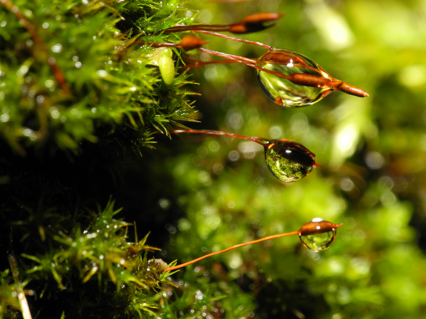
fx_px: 2461
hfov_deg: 9.9
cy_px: 160
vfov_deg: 7.4
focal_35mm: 200
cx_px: 213
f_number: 7.1
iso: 100
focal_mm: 42.6
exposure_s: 1/100
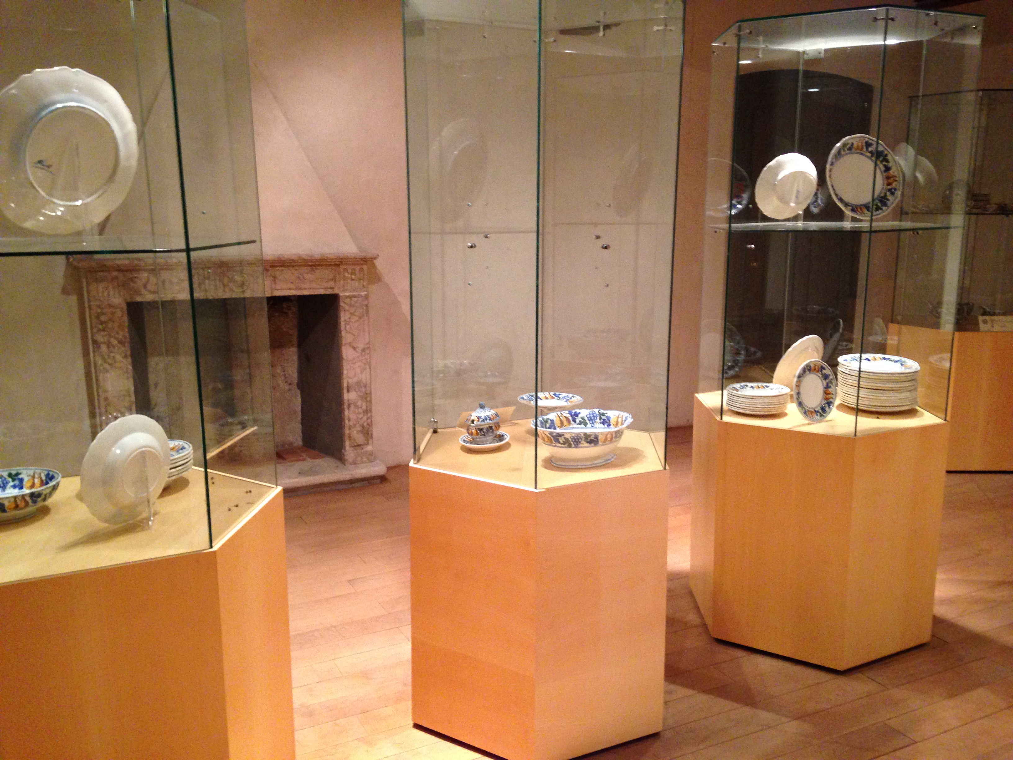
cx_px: 506
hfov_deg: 55.4
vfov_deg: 42.9
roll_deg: +0.6
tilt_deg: -11.4
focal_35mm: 33
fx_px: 966
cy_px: 380
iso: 250
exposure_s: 1/20
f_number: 2.4
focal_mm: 4.12
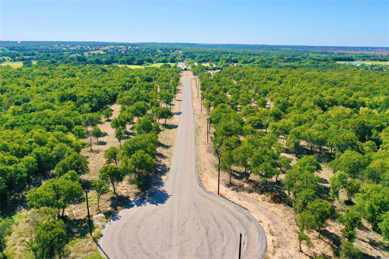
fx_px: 302
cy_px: 130
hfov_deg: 65.5
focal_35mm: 28
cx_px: 194
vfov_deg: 46.4
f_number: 8
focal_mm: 10.26
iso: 100
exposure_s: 1/400
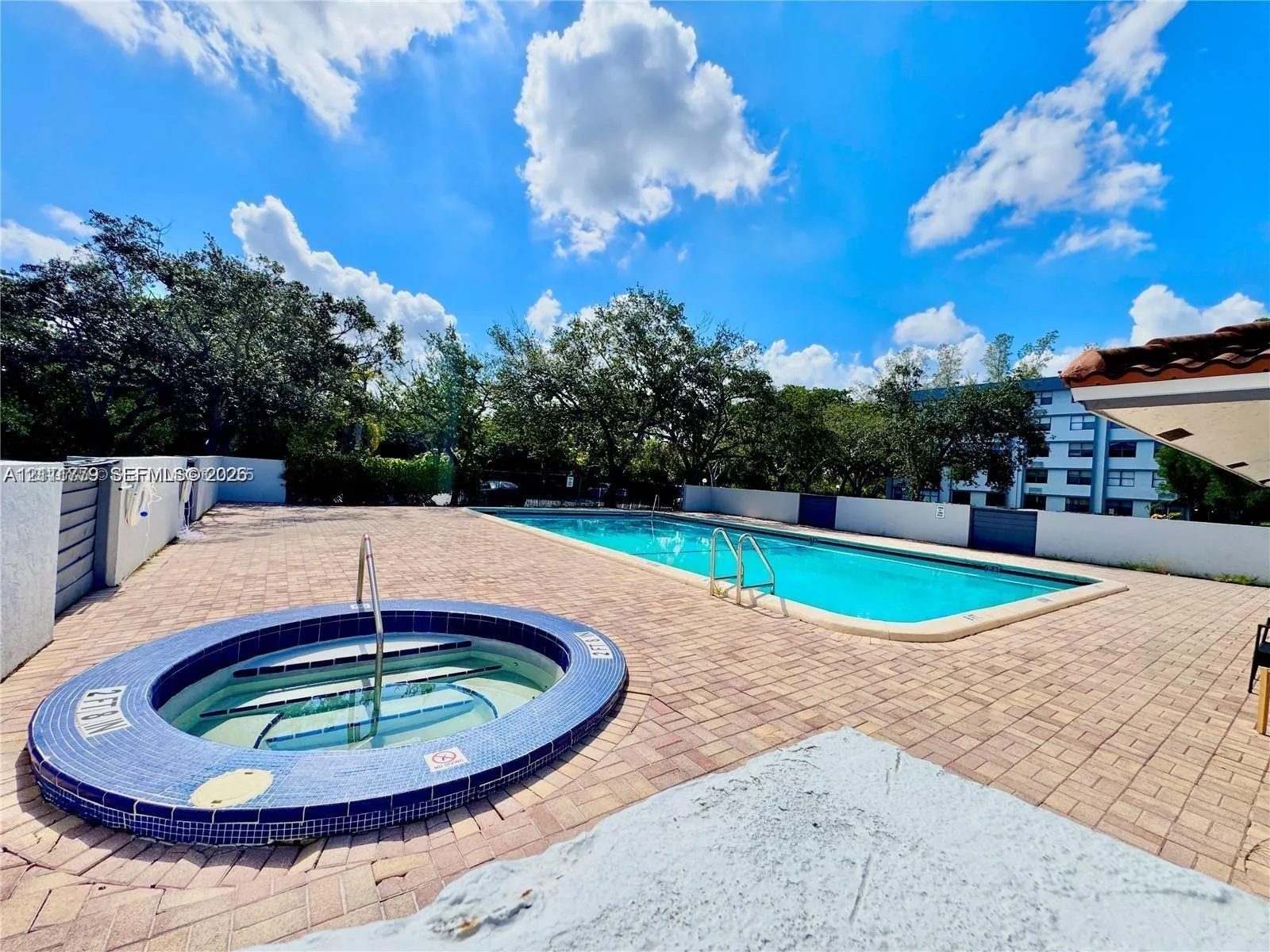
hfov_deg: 102.1
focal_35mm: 14
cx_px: 635
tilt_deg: -0.9
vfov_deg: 85.7
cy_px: 476
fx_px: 514
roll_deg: -4.0
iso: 50
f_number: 2.2
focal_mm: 2.22
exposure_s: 1/3106
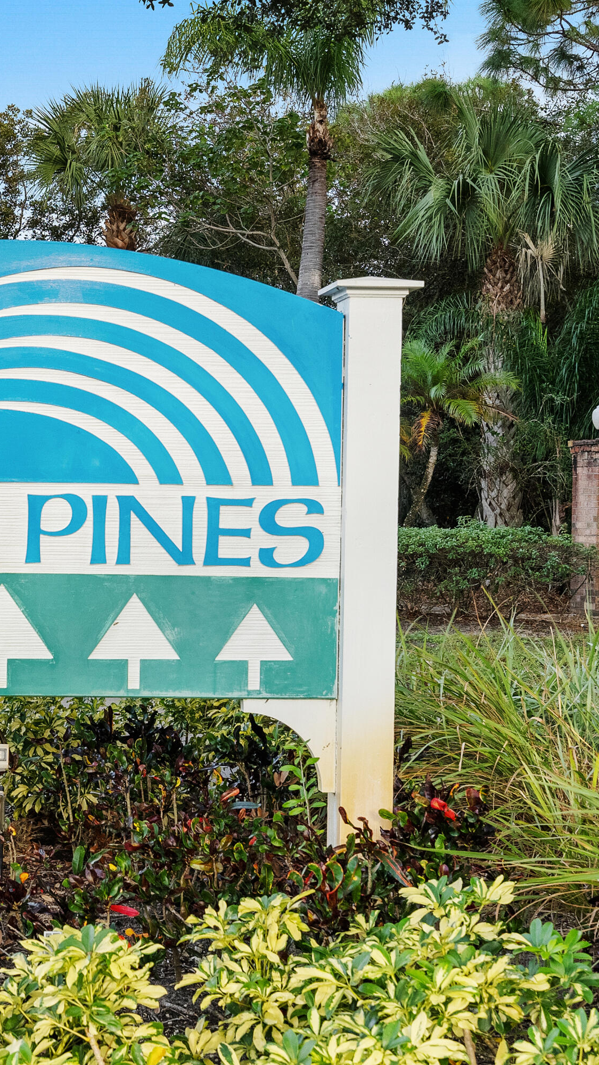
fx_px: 1554
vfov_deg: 37.9
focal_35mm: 55
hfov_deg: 21.1
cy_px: 532
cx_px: 0
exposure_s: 1/160
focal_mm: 35
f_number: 8
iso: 1600
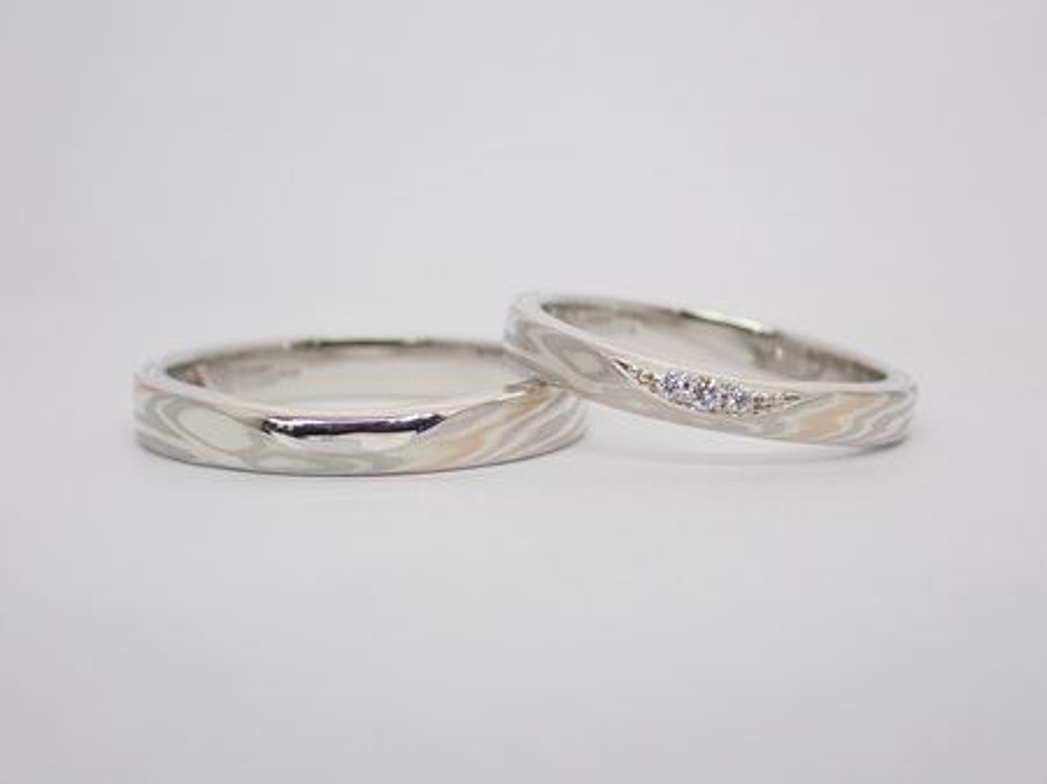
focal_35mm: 77
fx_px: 2328
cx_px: 524
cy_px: 392
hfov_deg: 25.3
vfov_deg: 19.1
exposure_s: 1/100
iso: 200
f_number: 4.1
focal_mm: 13.65
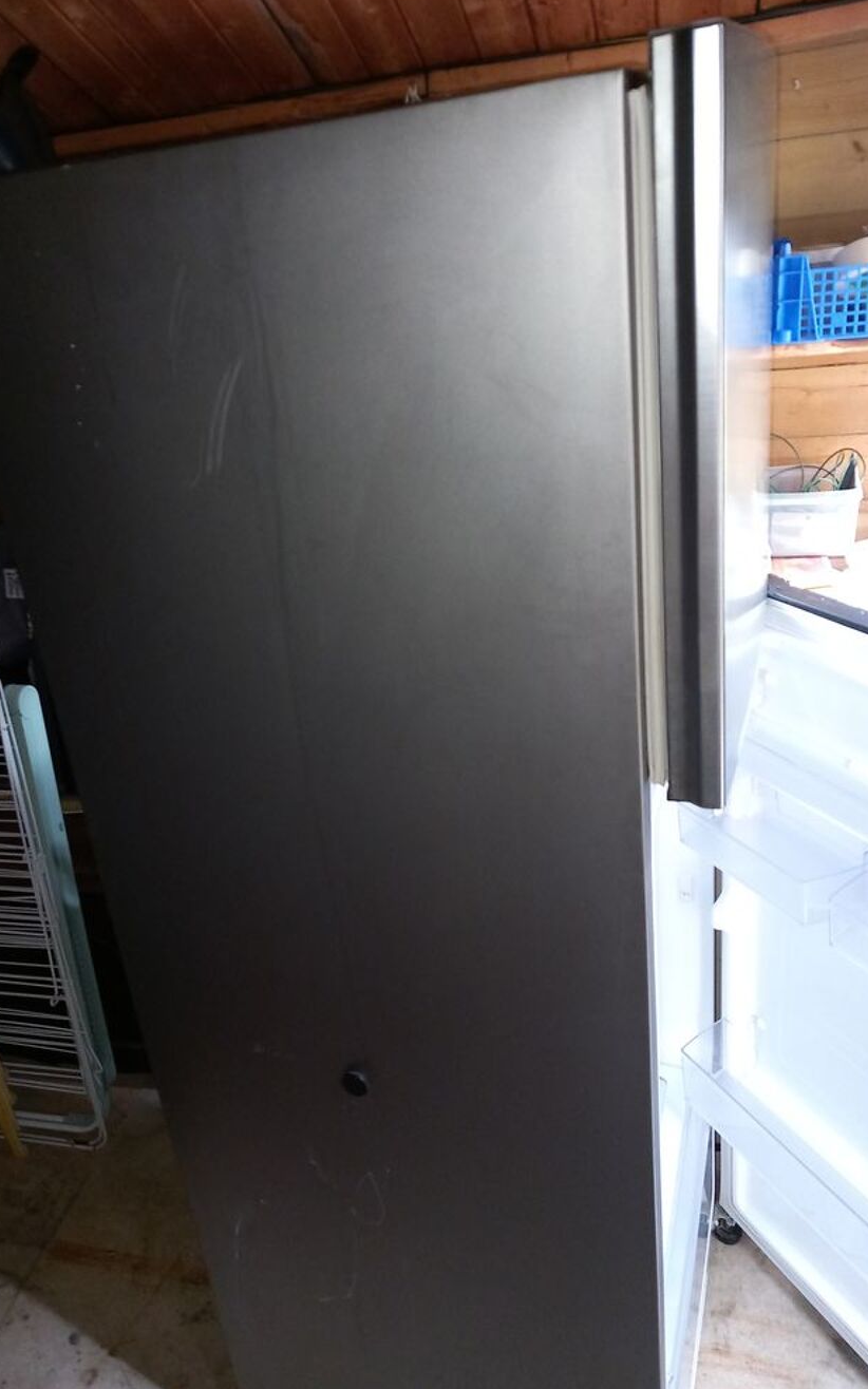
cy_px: 692
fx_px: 1098
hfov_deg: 42.9
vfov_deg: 64.6
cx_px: 352
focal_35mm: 29
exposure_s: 1/25
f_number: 1.8
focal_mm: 4
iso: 250
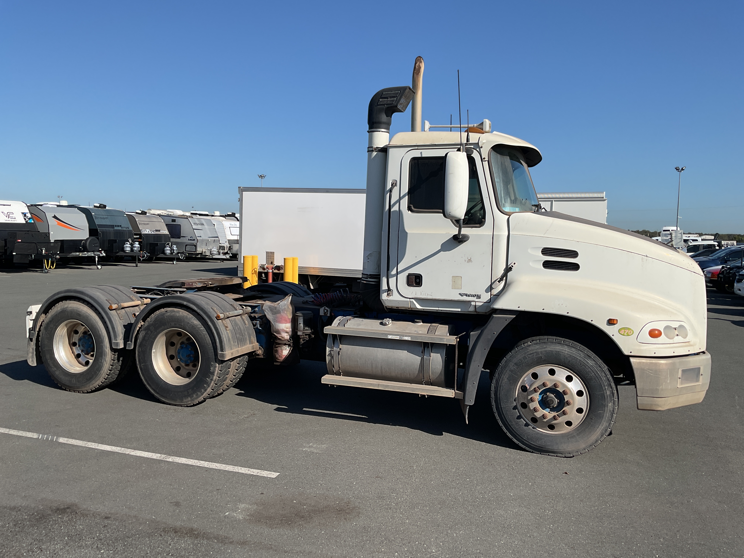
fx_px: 623
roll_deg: -1.6
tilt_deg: -4.9
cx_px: 372
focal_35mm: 29
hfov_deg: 61.7
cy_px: 279
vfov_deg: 48.2
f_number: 1.8
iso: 16
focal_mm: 3
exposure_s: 1/3125
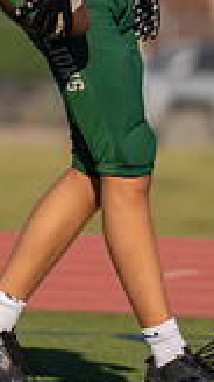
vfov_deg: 2.1
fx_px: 10634
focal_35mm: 1052
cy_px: -191
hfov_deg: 1.2
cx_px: 15
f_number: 2.8
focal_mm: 200
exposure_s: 1/6400
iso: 250
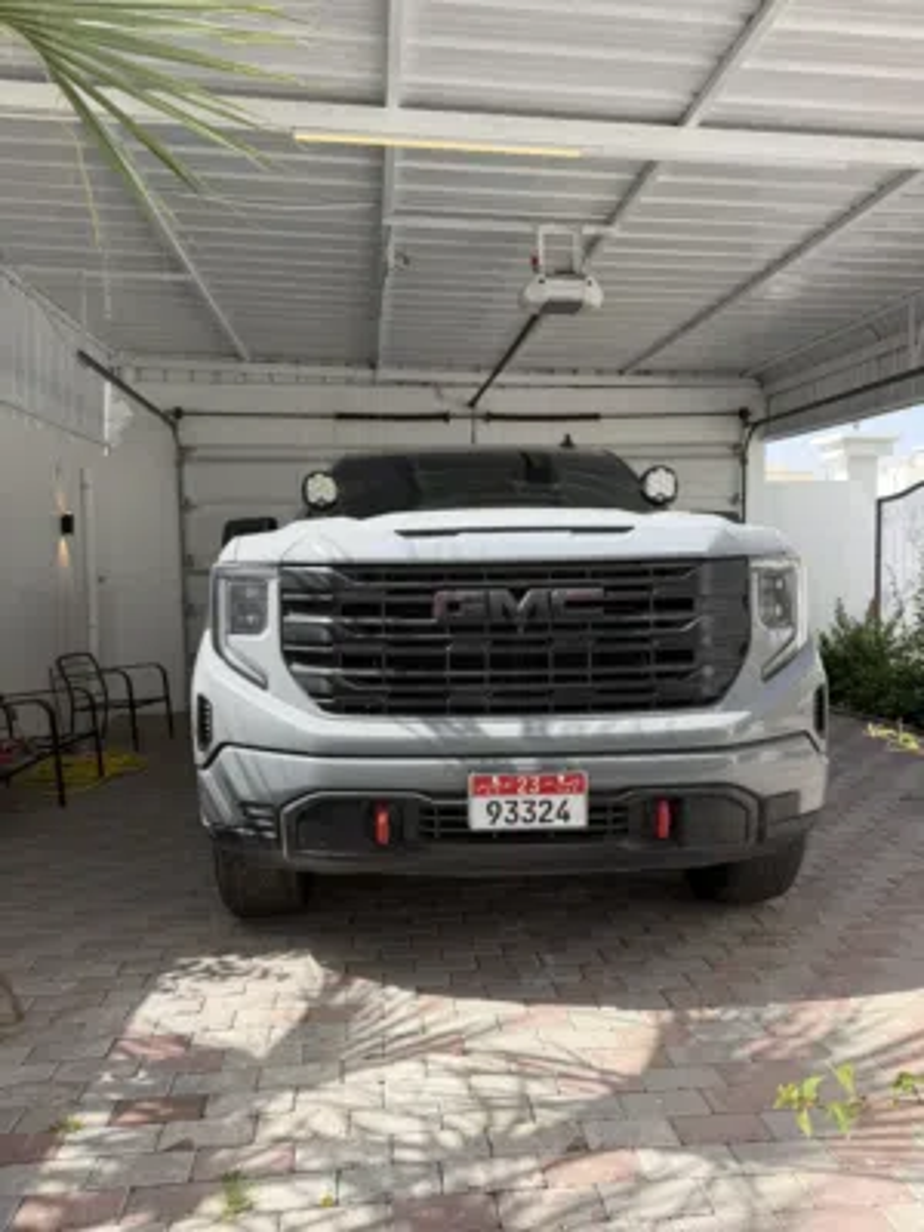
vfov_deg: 71.6
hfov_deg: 56.8
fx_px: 854
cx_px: 462
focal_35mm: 24
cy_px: 616
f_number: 1.78
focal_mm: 6.76
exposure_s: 1/1770
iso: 80
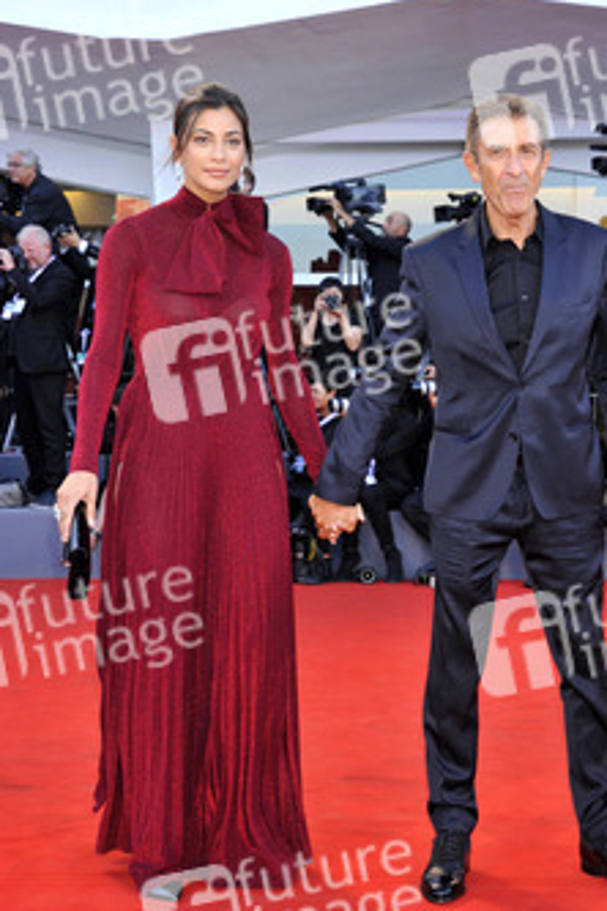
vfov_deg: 33.4
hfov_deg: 22.6
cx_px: 362
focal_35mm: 60
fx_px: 1517
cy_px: 495
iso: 1250
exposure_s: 1/250
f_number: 8
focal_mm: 50
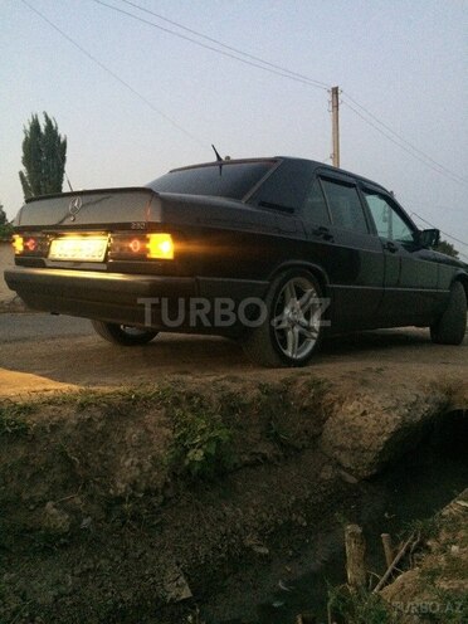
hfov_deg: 48.2
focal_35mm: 29
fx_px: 523
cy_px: 312
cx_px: 234
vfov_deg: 61.7
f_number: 2.2
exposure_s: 1/17
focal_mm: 4.15
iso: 400
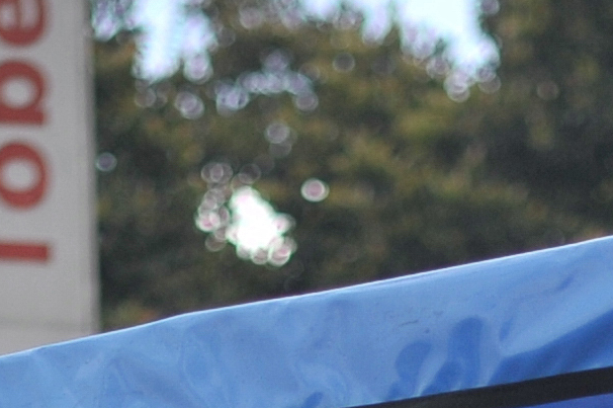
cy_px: 1157
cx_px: 327
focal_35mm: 351
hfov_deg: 5.9
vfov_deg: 3.8
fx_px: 5972
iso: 400
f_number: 1.4
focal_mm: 50
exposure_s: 1/6400
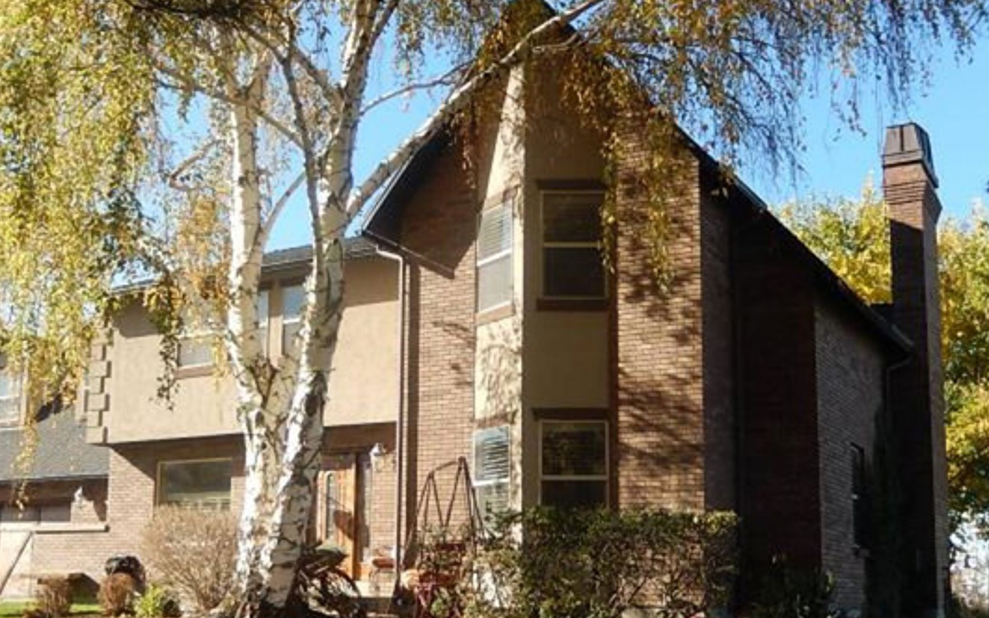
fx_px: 1240
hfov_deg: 43.3
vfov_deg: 27.8
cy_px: 426
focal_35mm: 46
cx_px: 410
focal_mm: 6.5
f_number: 4
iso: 125
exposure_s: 1/400
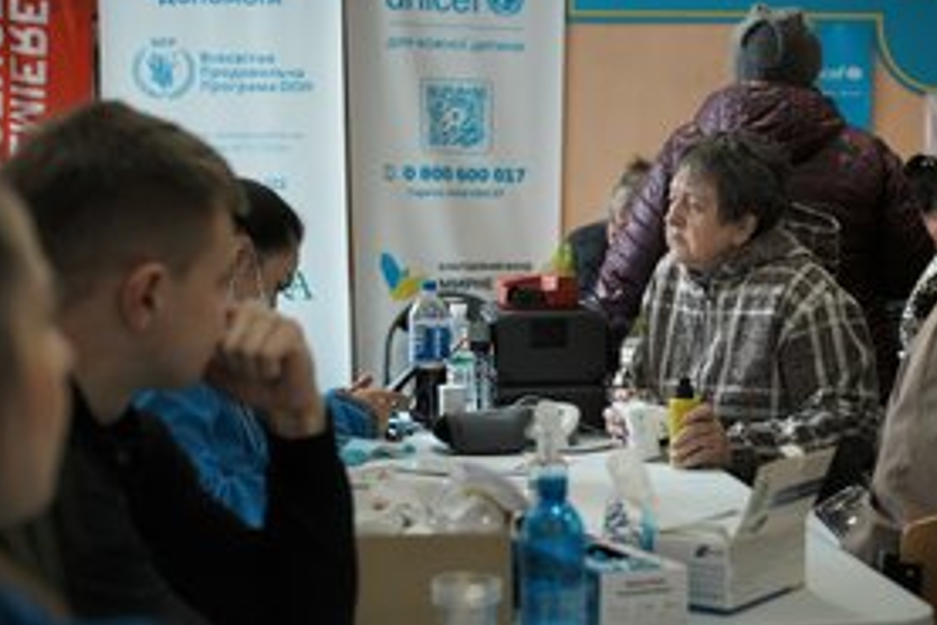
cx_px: 633
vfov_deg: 21.9
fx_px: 1614
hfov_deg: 32.1
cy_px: 353
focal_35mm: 62
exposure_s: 1/323
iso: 800
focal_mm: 43
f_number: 3.2
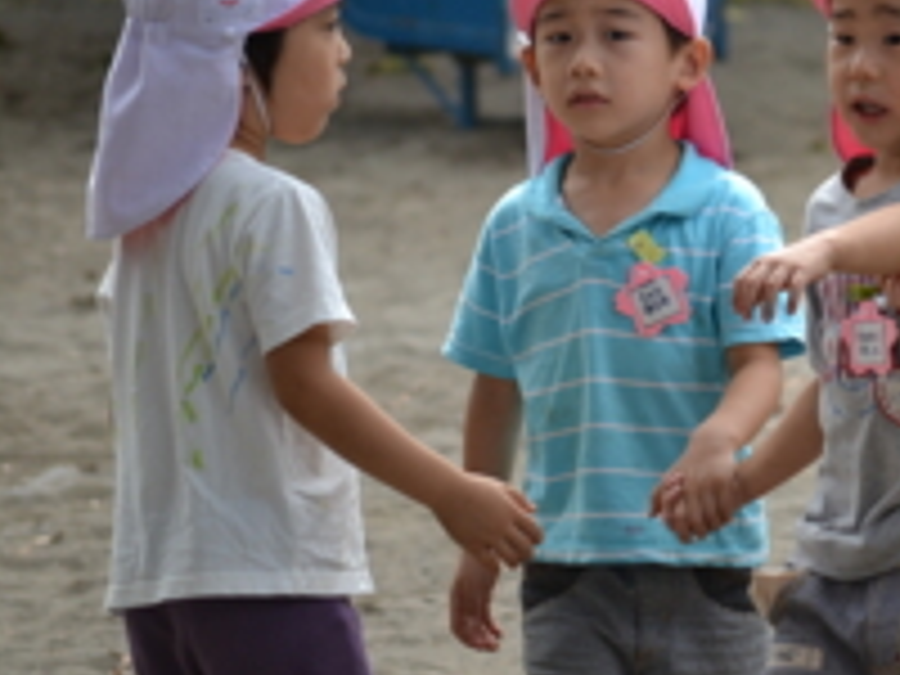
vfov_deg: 2.6
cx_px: 842
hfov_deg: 3.4
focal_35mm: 578
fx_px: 15028
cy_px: 146
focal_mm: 200
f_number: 5.6
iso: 400
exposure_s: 1/500
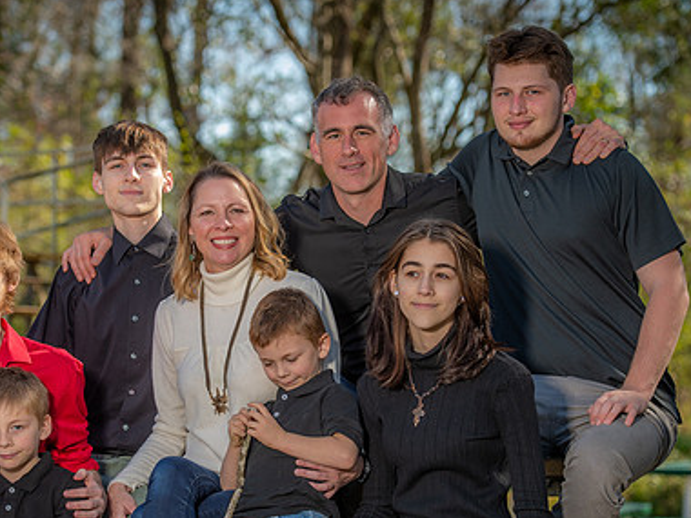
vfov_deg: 11.0
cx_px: 295
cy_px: 342
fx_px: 2695
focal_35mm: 135
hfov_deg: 14.6
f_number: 4
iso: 50
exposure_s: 1/250
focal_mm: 92
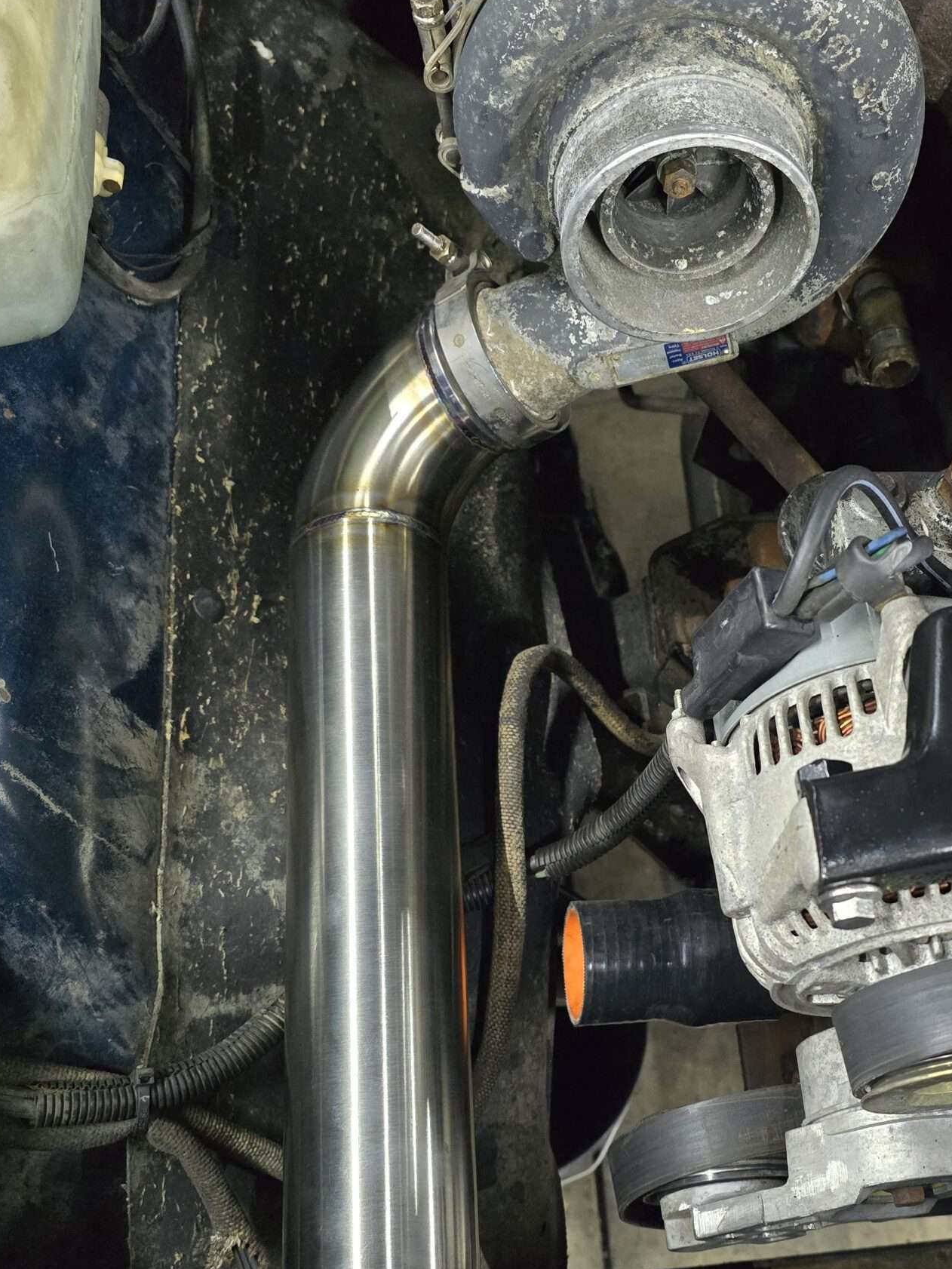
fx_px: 1283
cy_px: 740
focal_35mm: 35
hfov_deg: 40.0
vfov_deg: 52.4
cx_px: 667
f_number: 1.7
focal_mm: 6.3
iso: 2000
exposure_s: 1/60
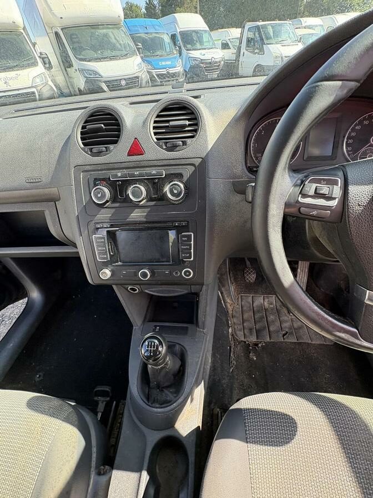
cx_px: 186
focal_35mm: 14
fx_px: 201
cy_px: 249
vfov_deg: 102.1
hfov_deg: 85.7
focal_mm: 2.22
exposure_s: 1/140
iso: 125
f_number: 2.2
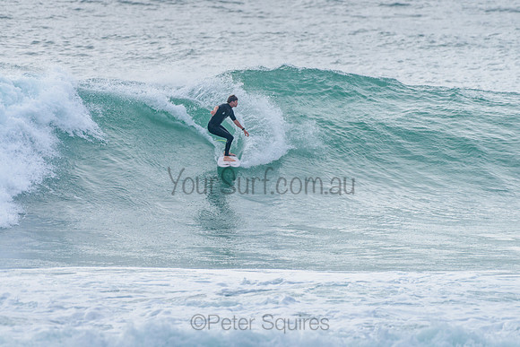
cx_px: 233
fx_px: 8846
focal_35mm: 612
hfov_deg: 3.4
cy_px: 141
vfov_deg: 2.2
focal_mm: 500
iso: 400
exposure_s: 1/2000
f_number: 5.6
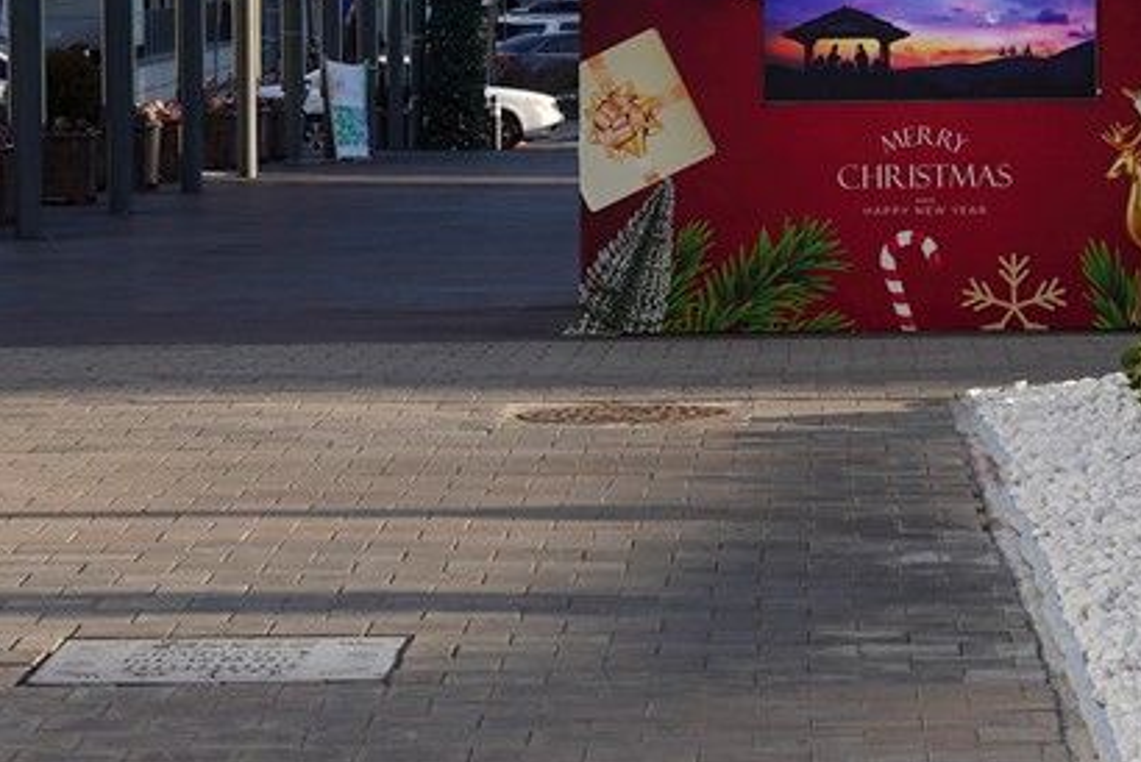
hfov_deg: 10.5
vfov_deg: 7.0
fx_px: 6185
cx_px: 818
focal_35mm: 195
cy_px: -362
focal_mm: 40
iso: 200
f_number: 14
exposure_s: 1/100
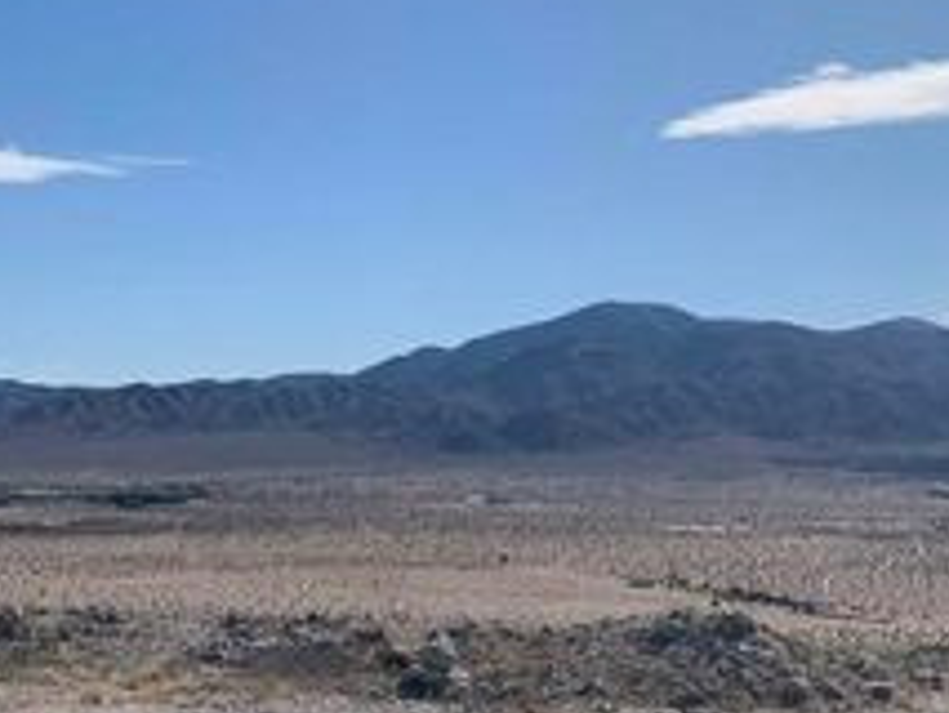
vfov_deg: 24.0
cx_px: 517
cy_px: 274
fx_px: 1673
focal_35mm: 61
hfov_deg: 31.6
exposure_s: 1/6897
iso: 25
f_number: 1.8
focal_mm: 4.25
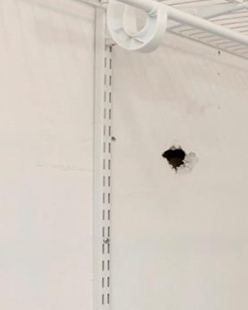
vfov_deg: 28.4
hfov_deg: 16.6
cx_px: 514
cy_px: 220
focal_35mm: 66
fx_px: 606
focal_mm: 16
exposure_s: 1/60
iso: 1600
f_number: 6.7
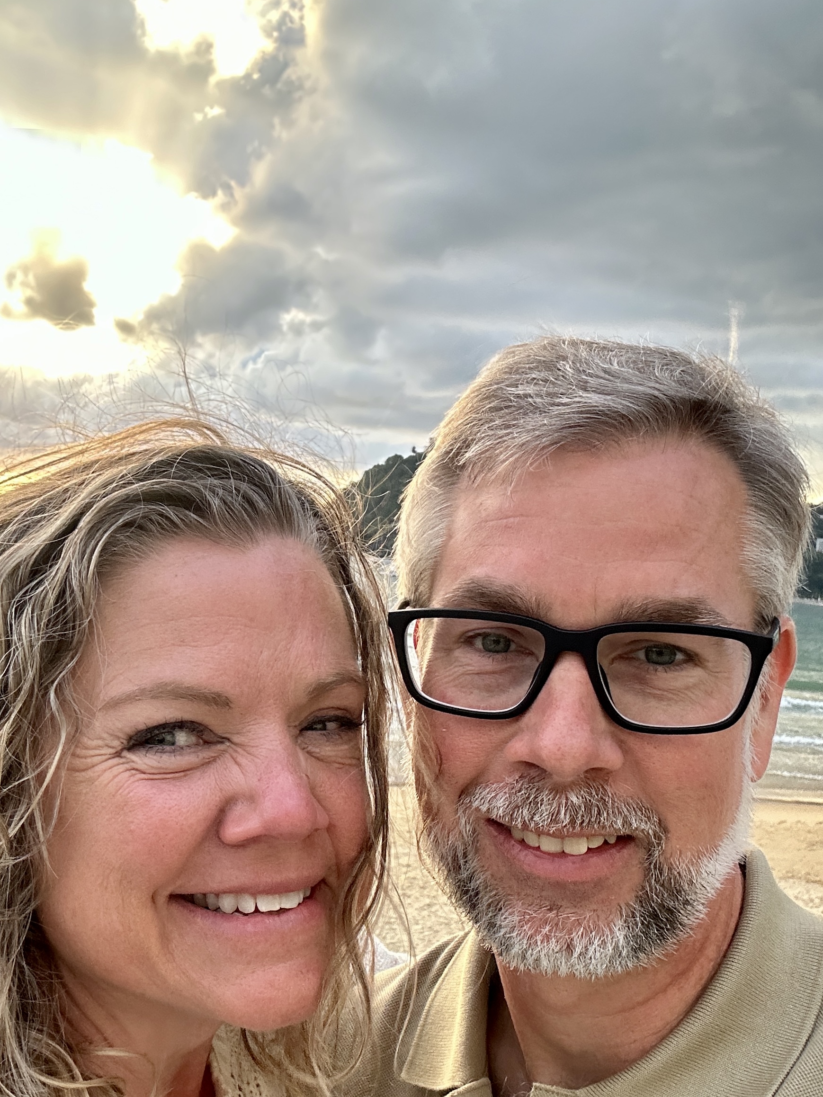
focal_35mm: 38
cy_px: 620
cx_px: 369
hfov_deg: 37.7
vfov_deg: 48.8
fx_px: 1204
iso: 80
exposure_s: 1/118
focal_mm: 2.69
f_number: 1.9
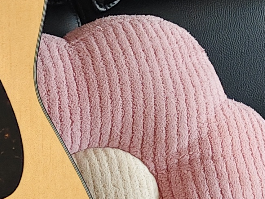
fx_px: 1110
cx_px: 137
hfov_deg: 13.6
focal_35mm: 145
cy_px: -75
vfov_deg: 10.0
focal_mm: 5.56
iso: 1643
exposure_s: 1/50
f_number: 1.88
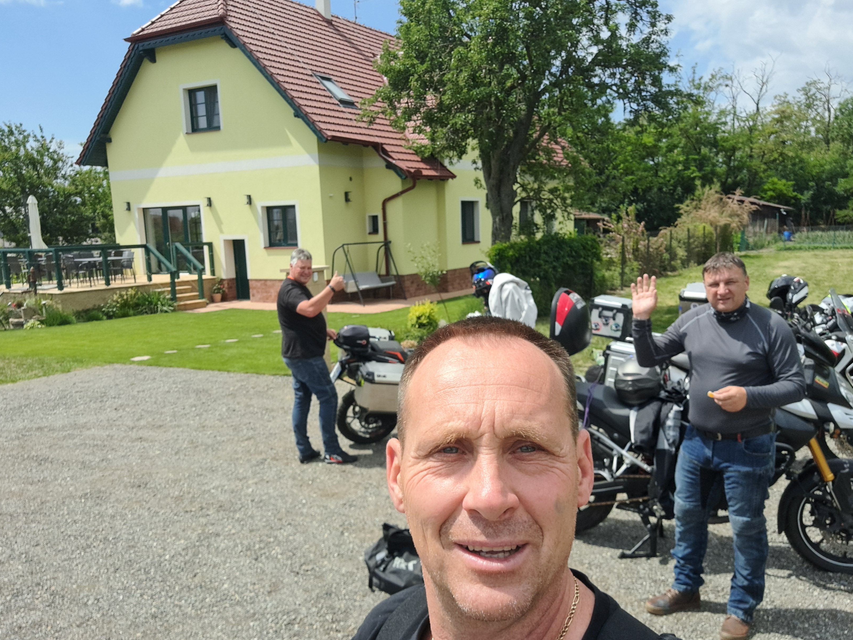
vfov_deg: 45.3
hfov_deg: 58.4
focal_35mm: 31
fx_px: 764
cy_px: 359
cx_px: 429
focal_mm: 3.72
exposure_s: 1/907
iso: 50
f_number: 2.2
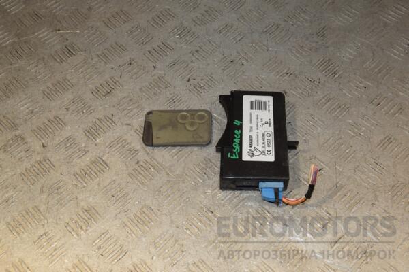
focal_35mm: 48
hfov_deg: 41.1
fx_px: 545
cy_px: 136
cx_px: 204
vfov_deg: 28.1
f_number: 9
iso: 800
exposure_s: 1/200
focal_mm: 32
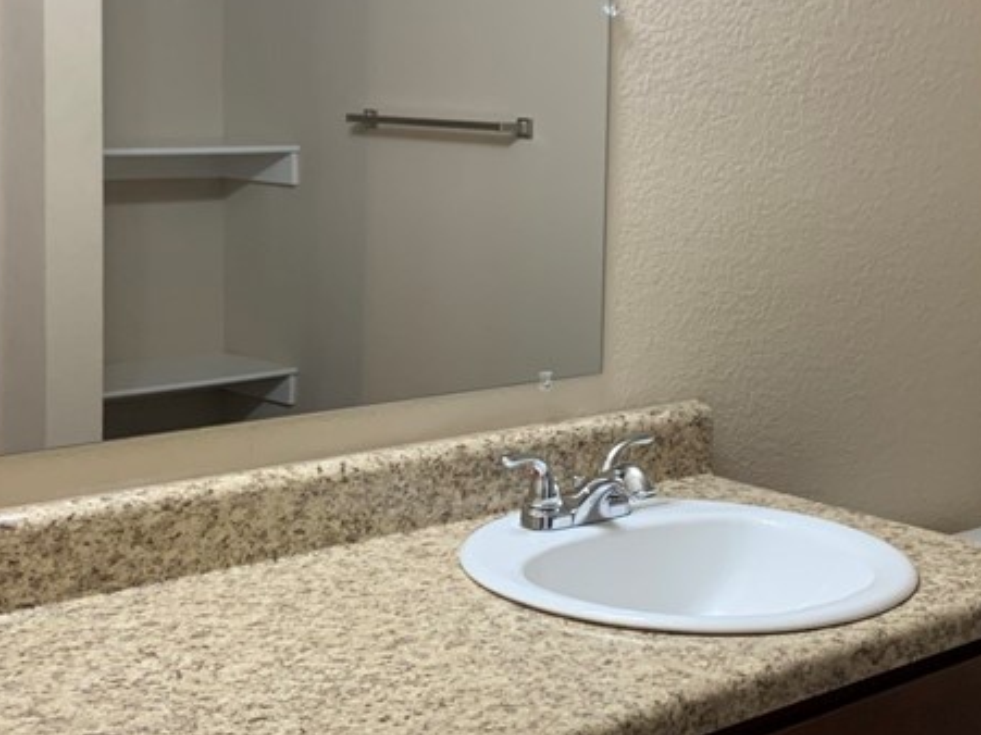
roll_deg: -2.2
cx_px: 613
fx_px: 1672
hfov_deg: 32.6
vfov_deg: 24.8
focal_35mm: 59
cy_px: 322
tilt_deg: -6.0
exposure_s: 1/60
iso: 160
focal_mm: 4.25
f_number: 1.8
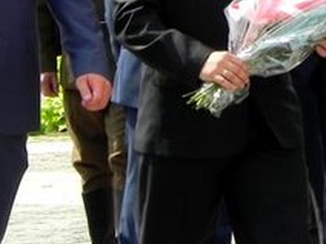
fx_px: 7120
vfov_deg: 2.0
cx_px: 343
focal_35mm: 756
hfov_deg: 2.6
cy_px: -45
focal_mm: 44
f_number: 6.3
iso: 160
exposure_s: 1/294
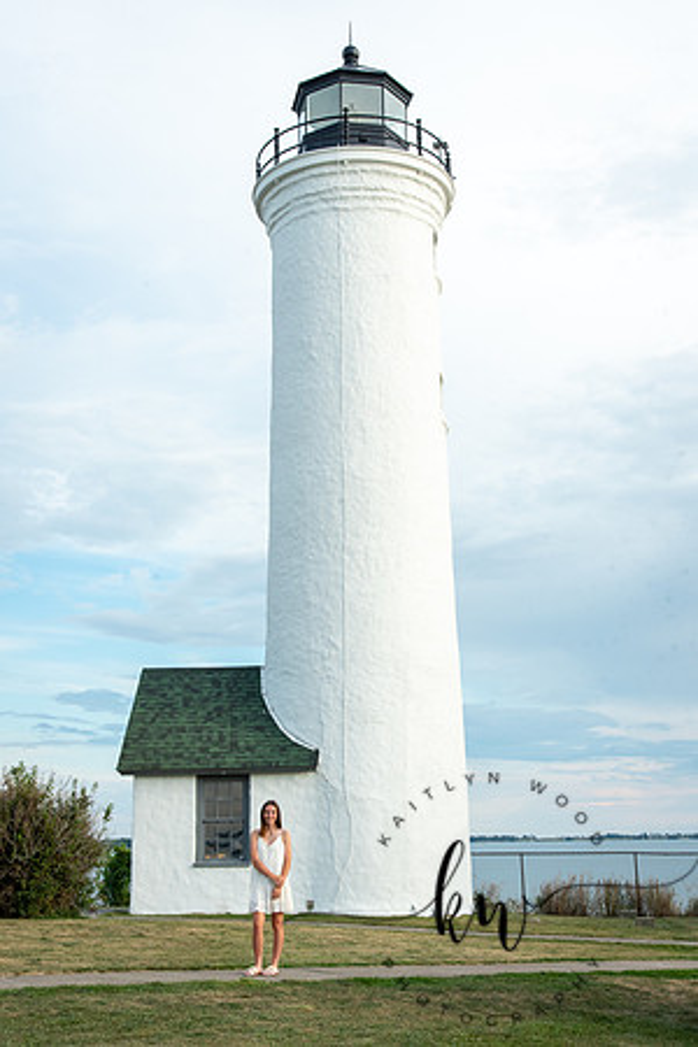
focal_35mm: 46
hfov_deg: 29.2
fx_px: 1338
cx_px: 349
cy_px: 524
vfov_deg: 42.7
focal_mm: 46
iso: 400
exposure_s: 1/250
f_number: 11
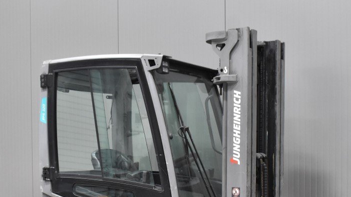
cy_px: 190
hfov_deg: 33.9
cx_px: 184
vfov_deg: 19.0
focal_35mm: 62
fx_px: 576
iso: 1600
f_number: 5
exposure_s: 1/25
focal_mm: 23
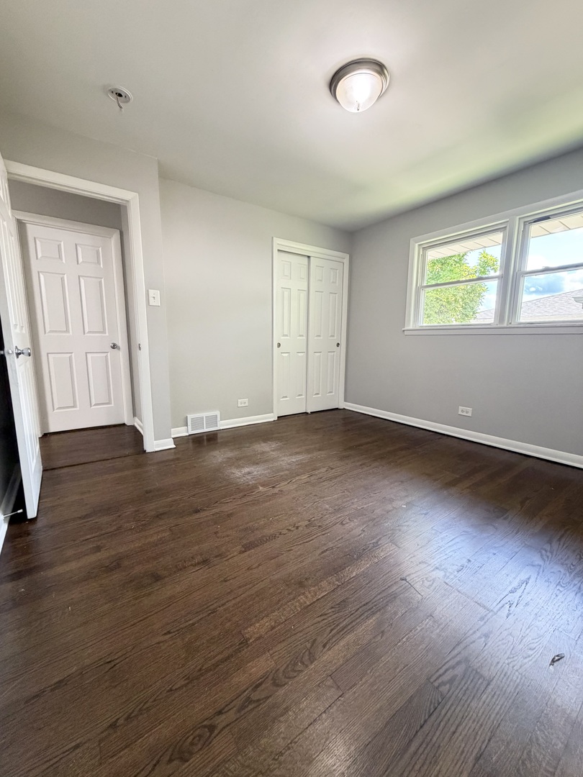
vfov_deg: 102.1
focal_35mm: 14
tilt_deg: -8.1
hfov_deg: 85.7
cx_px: 292
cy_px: 388
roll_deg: -1.2
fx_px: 314
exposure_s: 1/60
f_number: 2.2
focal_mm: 2.22
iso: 400
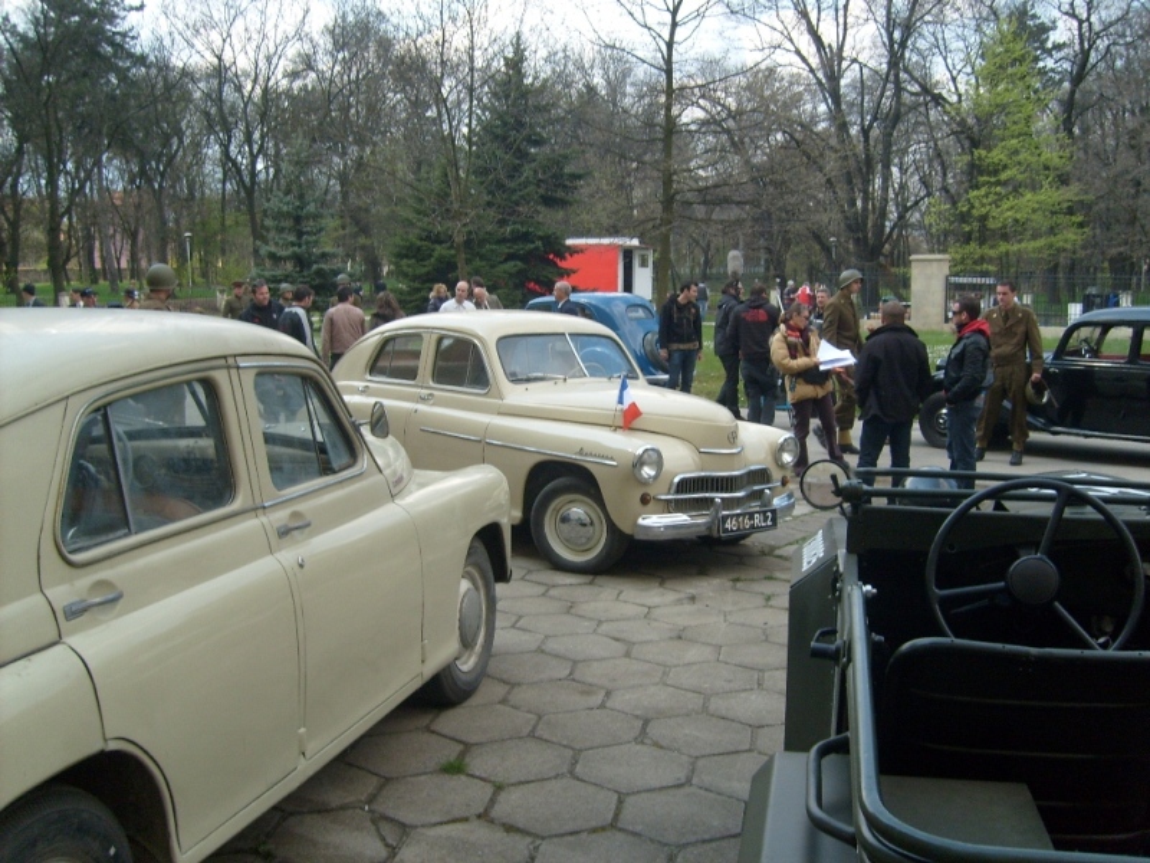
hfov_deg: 52.6
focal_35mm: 35
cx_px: 575
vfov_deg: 40.7
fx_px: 1163
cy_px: 432
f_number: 7.1
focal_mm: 5.8
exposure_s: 1/125
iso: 80
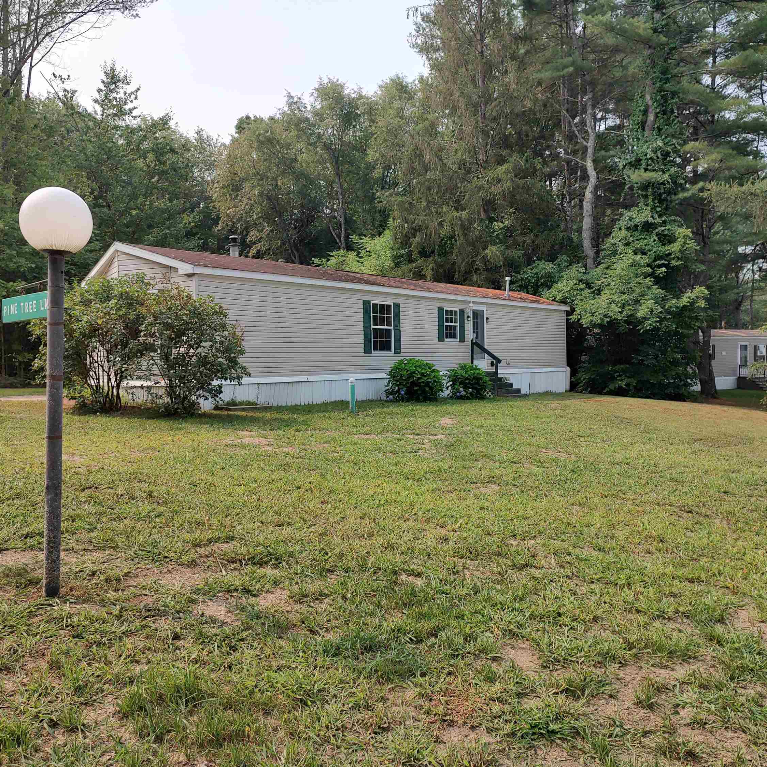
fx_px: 727
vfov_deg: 55.6
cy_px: 387
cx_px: 376
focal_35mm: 29
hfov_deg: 55.6
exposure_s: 1/577
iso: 100
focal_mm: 5.88
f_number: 1.9
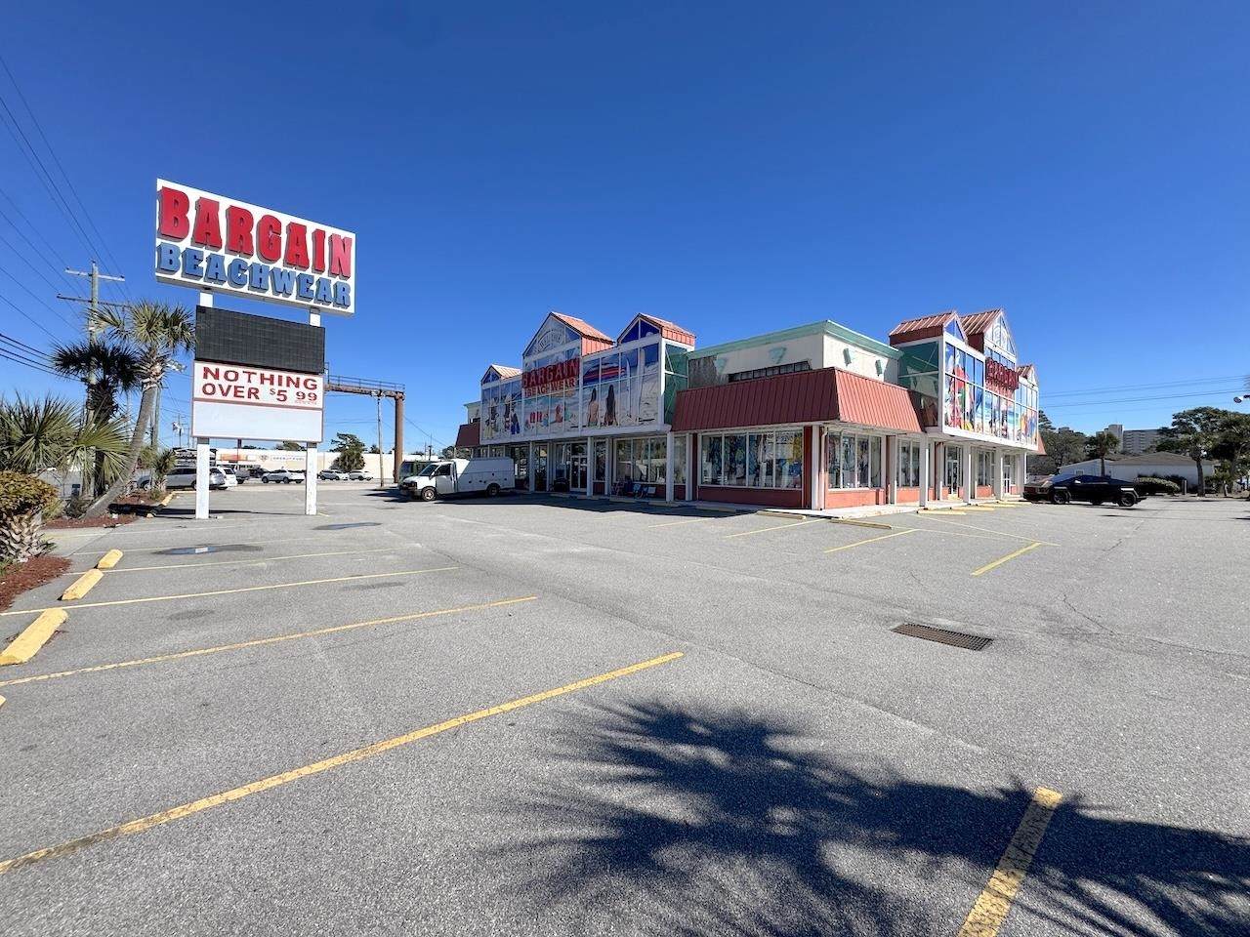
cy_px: 468
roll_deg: -1.2
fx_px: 506
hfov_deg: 102.1
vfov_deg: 85.7
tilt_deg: -0.1
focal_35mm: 14
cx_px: 625
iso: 40
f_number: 2.2
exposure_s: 1/2208
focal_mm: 2.22
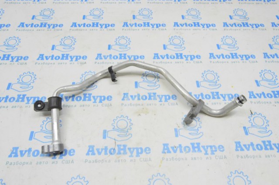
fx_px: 209
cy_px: 92
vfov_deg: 47.8
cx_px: 140
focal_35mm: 27
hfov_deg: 67.4
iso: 6400
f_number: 20
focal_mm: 18
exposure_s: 1/20
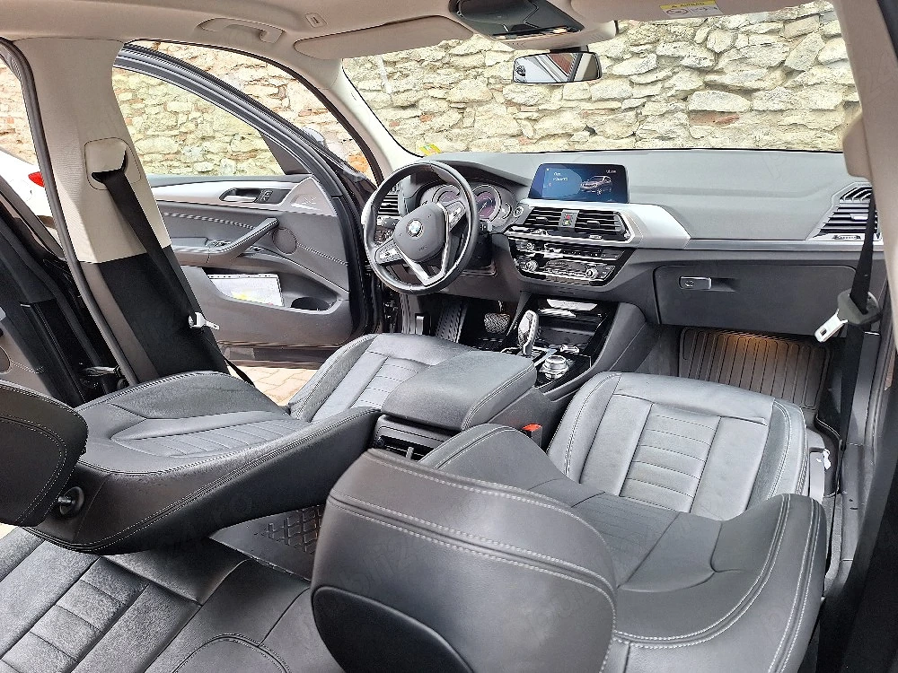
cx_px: 449
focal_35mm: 23
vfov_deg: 58.9
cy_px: 336
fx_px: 597
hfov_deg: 73.9
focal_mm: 5.54
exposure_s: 1/50
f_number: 1.8
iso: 64
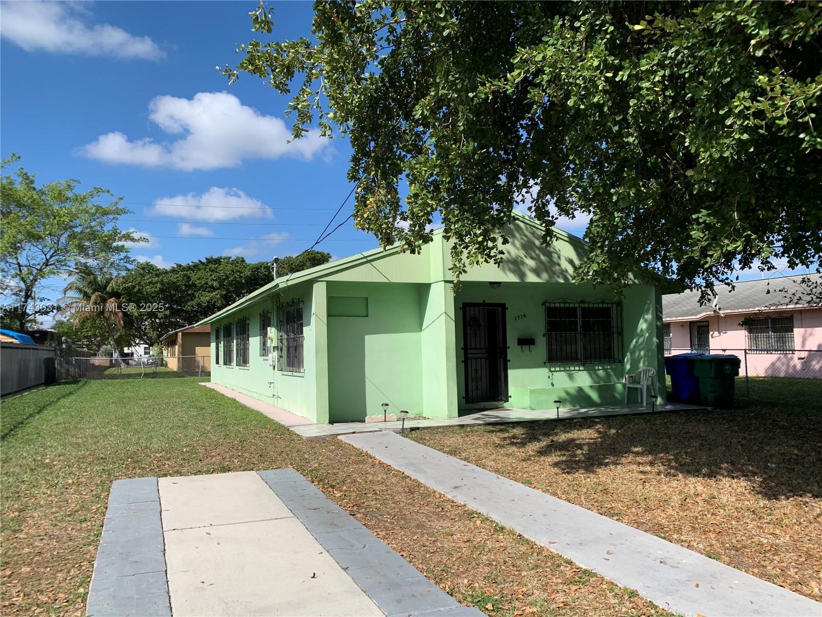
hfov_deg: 67.3
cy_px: 308
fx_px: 617
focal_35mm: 26
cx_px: 411
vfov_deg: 53.1
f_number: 1.8
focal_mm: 4.25
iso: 25
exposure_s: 1/2481
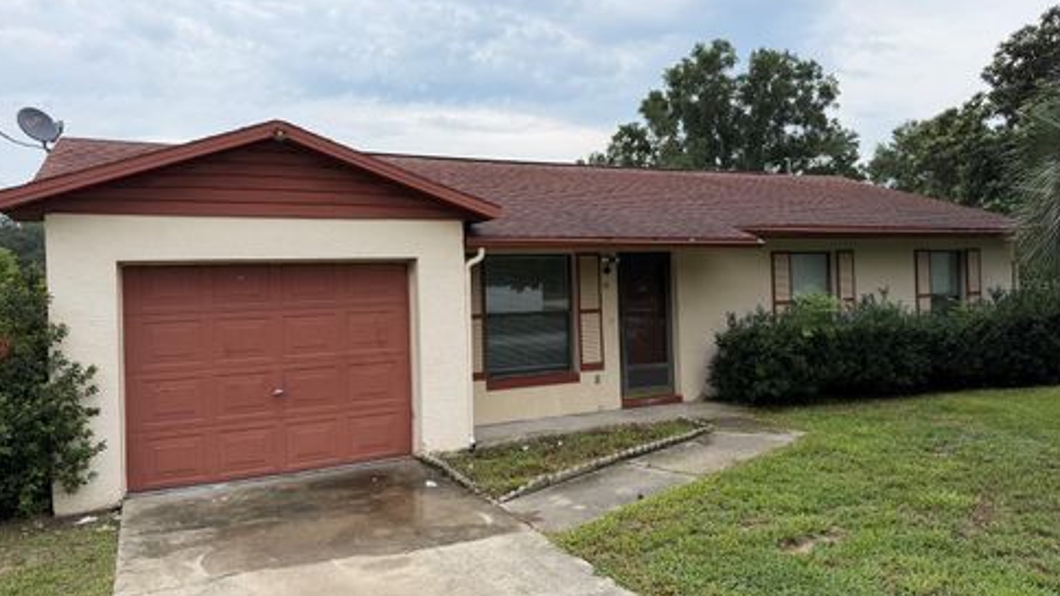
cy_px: 284
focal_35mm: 27
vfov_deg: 42.9
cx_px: 532
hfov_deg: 69.9
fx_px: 759
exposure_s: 1/2525
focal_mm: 6.76
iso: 80
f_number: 1.78
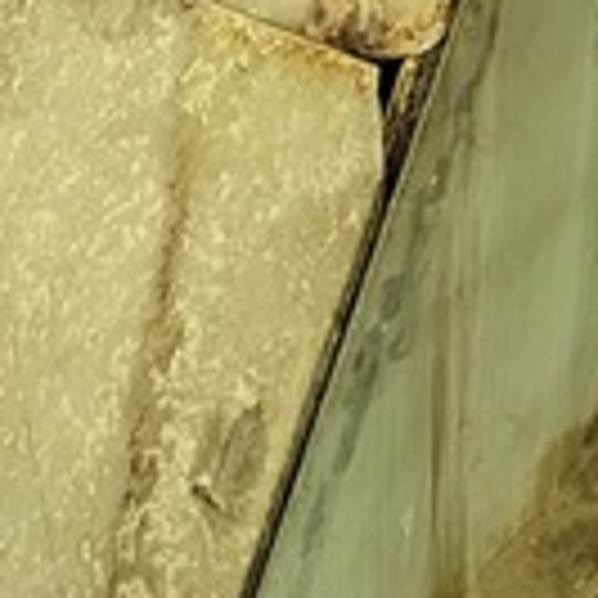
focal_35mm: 69
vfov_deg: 23.0
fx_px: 1349
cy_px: -112
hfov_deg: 25.0
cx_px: 261
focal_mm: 1.74
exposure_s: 1/40
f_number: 2.2
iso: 320
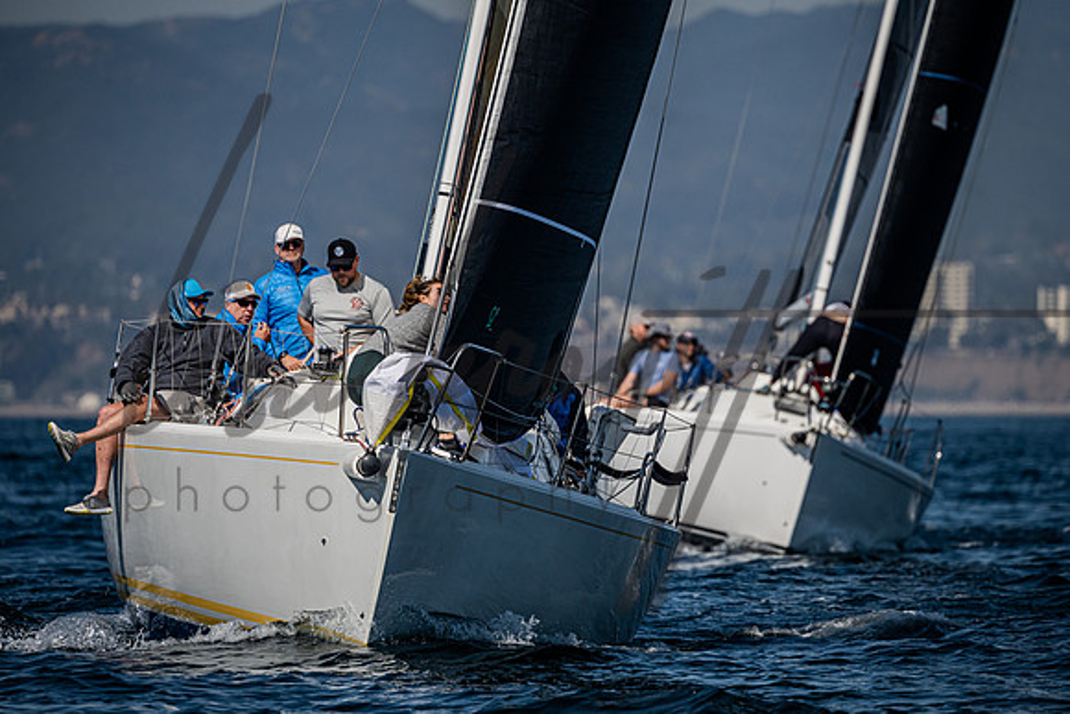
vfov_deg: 3.2
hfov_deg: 4.8
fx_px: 12787
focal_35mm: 430
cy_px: 358
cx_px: 558
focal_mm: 400
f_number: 5.6
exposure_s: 1/5000
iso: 400
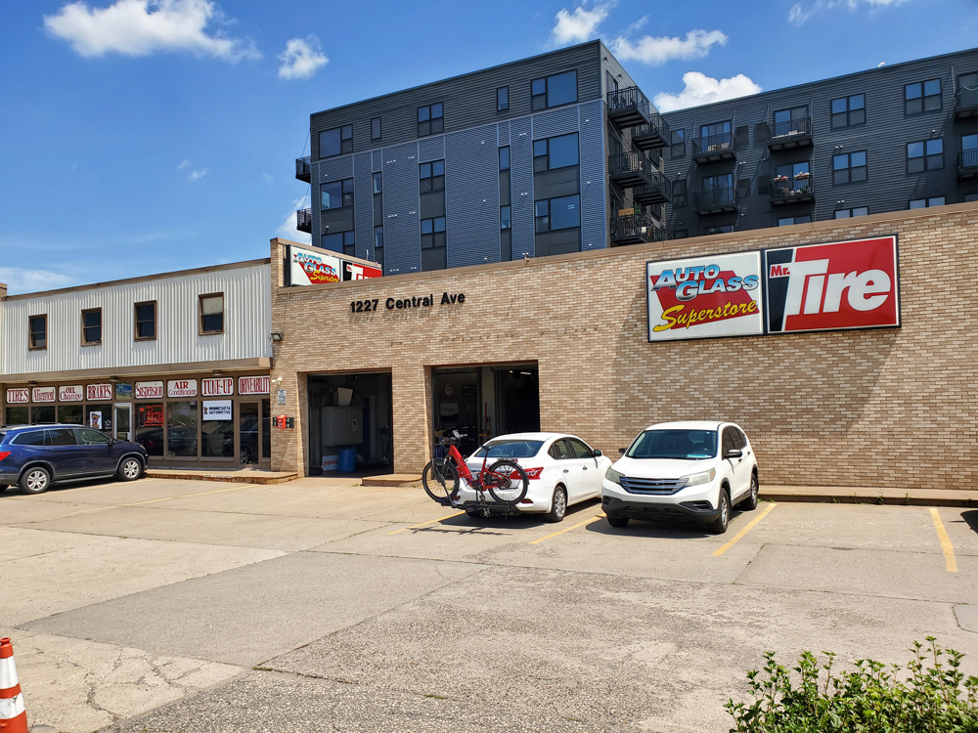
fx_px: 735
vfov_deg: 53.1
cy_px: 366
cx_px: 489
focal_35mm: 26
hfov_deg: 67.3
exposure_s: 1/1076
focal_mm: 4.3
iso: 50
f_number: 2.4
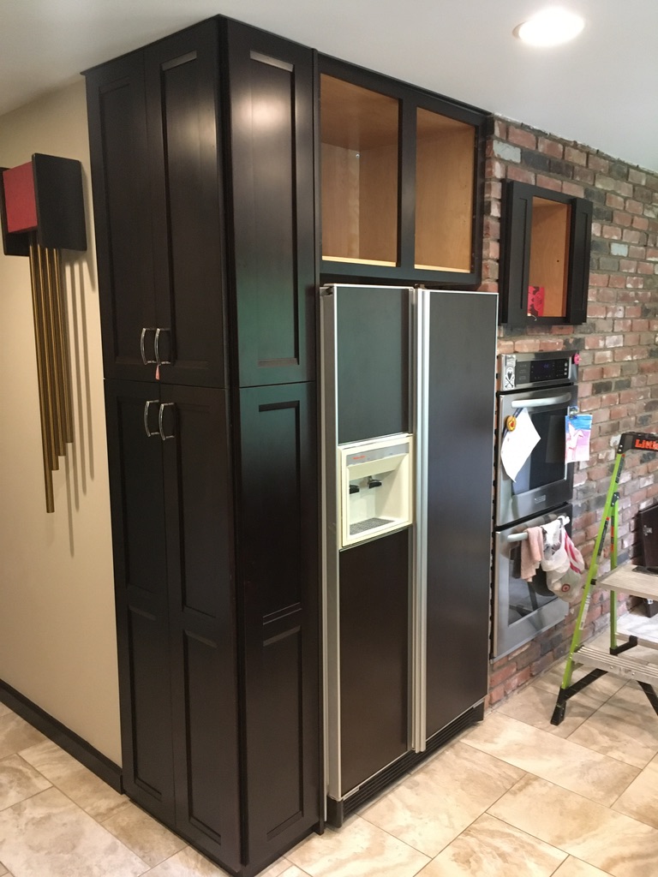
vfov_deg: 61.7
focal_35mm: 29
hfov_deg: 48.2
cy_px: 438
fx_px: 735
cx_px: 329
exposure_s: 1/15
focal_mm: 4.15
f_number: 2.2
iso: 250
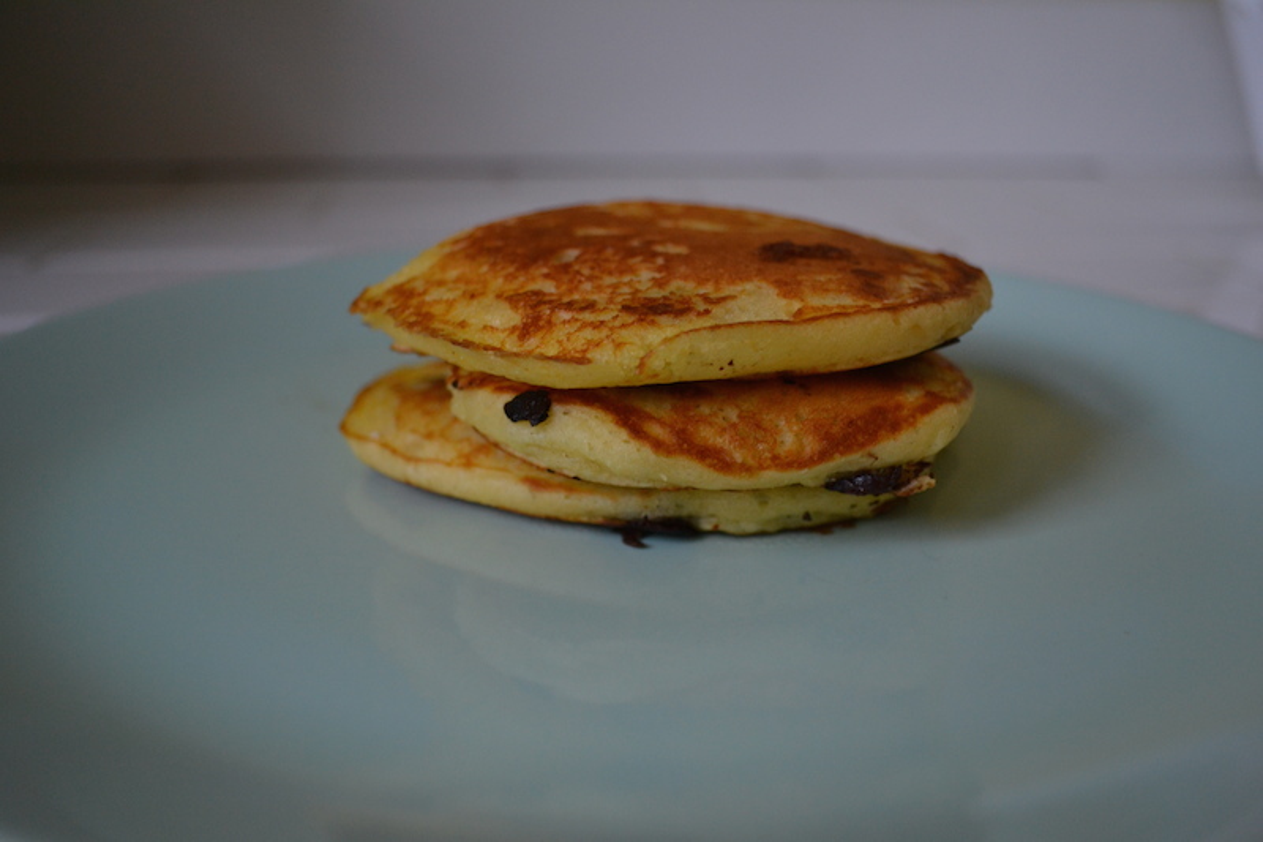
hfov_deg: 53.1
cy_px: 421
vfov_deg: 36.9
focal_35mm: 36
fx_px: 1263
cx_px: 632
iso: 720
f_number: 4
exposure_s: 1/60
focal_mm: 24
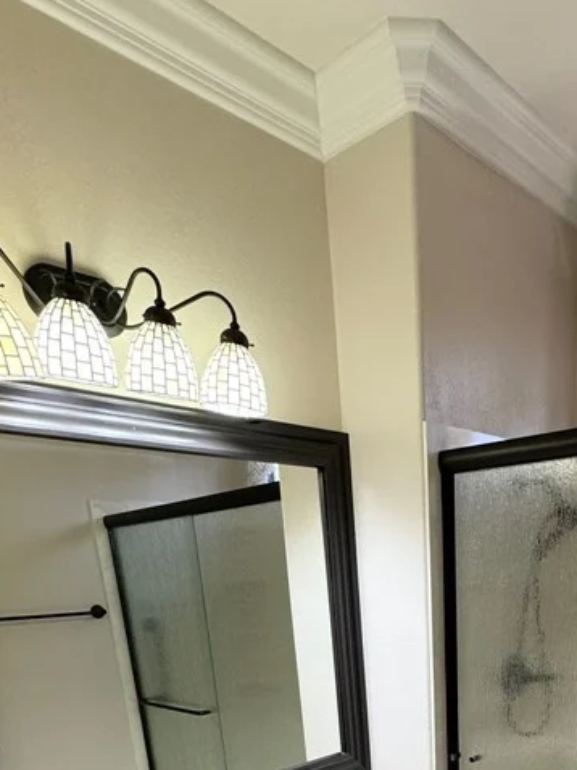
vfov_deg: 48.5
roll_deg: +2.5
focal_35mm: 30
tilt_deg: -17.7
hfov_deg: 45.2
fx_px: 667
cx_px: 430
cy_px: 783
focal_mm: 2.22
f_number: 2.2
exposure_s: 1/120
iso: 160
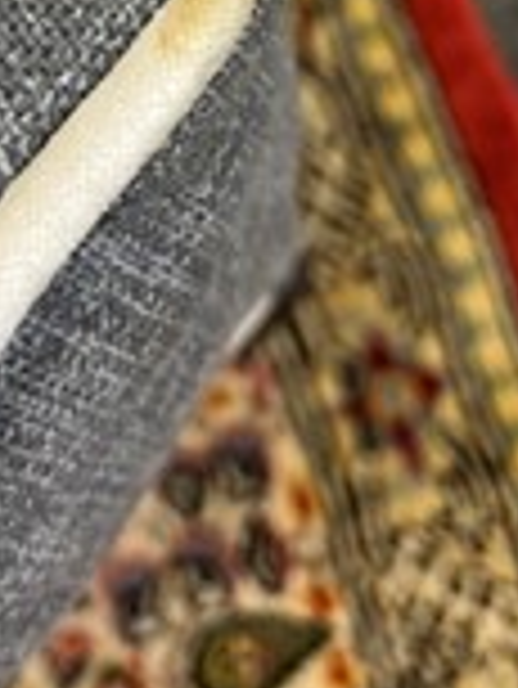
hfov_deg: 21.4
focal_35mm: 68
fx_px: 1355
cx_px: 122
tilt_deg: -70.3
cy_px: -103
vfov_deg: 26.0
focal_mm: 5.1
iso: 125
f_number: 1.6
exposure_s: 1/50
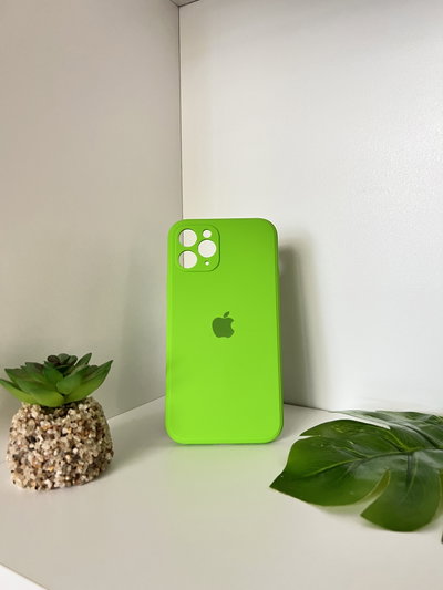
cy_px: 295
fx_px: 443
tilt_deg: -5.6
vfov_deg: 67.3
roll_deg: +2.4
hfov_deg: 53.1
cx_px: 222
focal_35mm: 26
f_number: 1.5
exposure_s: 1/60
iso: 320
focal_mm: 5.7
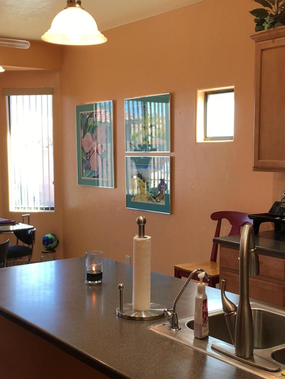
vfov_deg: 37.4
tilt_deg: -6.9
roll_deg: +0.5
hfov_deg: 28.6
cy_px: 215
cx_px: 129
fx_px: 560
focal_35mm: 51
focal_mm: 4.15
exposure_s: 1/40
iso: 25
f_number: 2.2
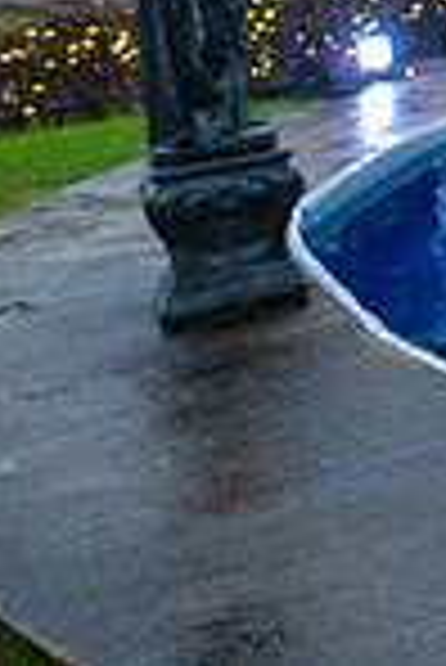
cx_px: 1194
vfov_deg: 19.9
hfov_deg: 11.2
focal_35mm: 94
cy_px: -200
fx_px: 1743
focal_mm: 24
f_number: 3.2
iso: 640
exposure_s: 1/200
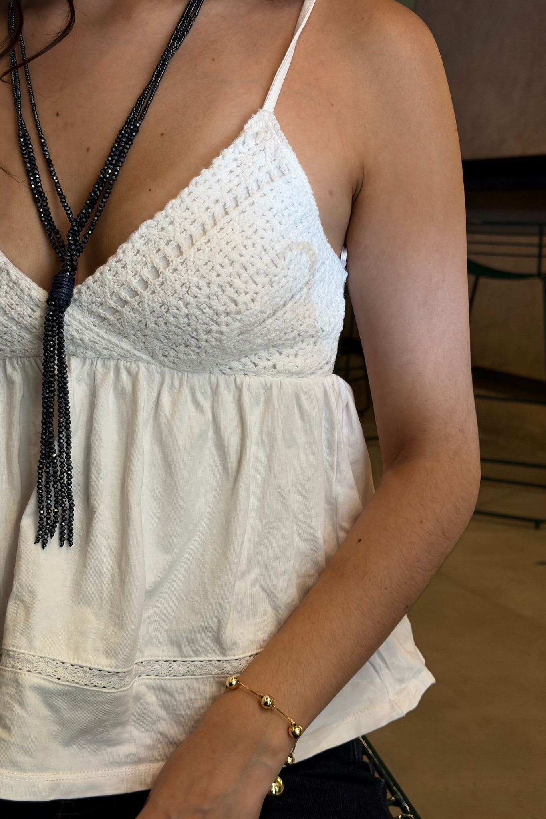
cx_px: 256
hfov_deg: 27.0
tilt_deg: -9.5
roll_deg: -3.0
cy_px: 409
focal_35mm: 50
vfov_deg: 39.6
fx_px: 1138
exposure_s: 1/60
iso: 64
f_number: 1.78
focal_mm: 6.76
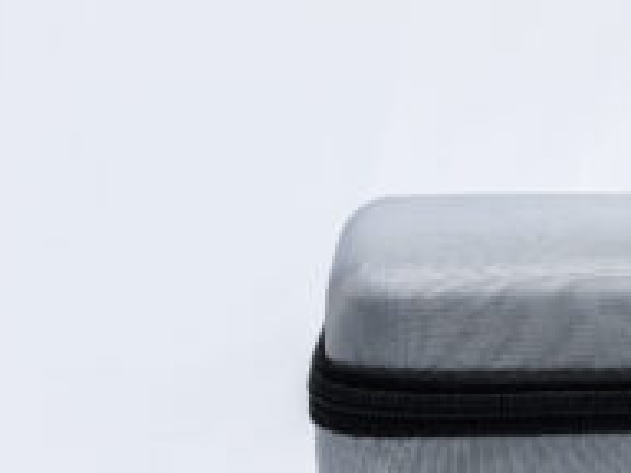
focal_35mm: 151
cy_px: 419
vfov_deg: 9.8
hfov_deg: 13.0
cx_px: 565
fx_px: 2753
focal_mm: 70
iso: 3200
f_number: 9
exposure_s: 1/200
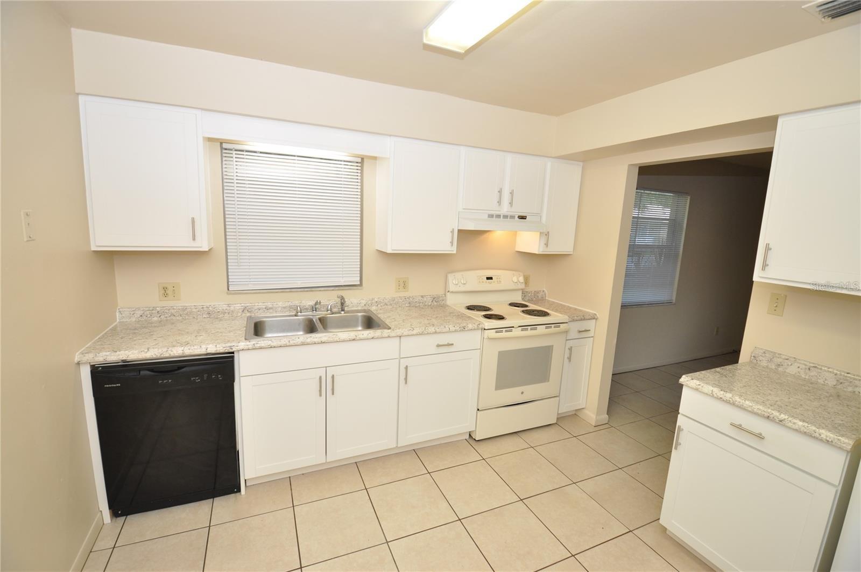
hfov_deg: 100.5
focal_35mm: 15
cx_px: 430
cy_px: 286
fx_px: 358
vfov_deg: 77.2
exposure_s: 1/80
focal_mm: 10
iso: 400
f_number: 4.5
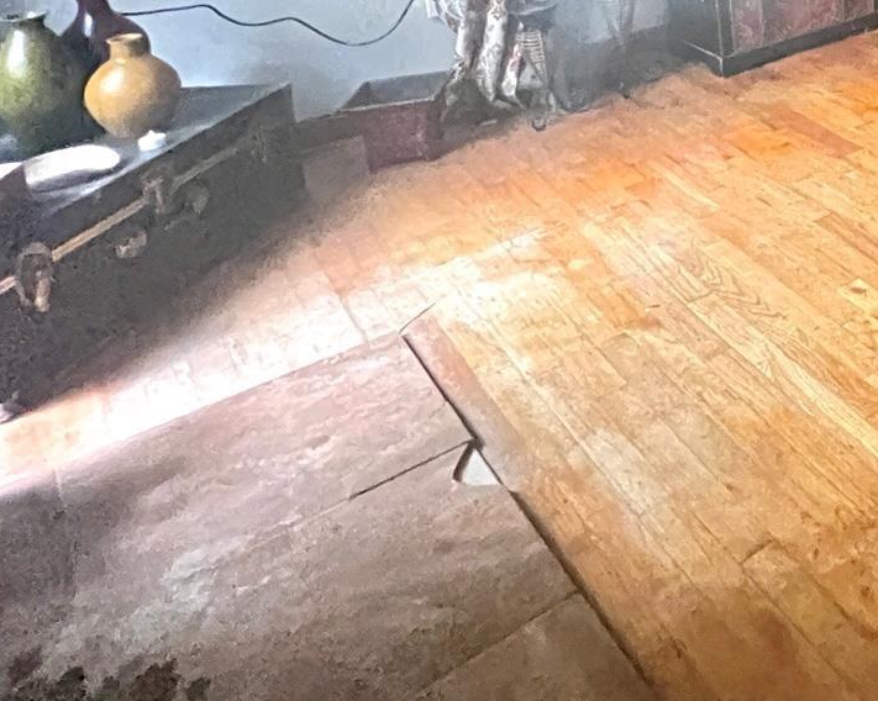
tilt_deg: -10.7
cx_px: 1198
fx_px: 935
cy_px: -133
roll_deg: -0.3
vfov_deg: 33.6
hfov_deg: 33.1
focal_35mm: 36
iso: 2000
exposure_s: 1/30
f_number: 1.8
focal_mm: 1.57
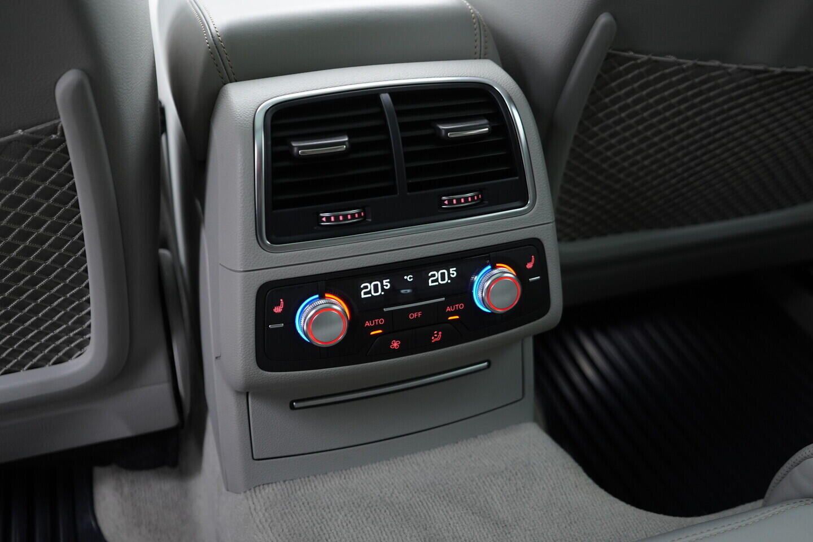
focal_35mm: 36
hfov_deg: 53.1
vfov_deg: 36.9
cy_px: 271
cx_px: 406
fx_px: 813
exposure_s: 1/40
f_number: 2.8
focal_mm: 24
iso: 640
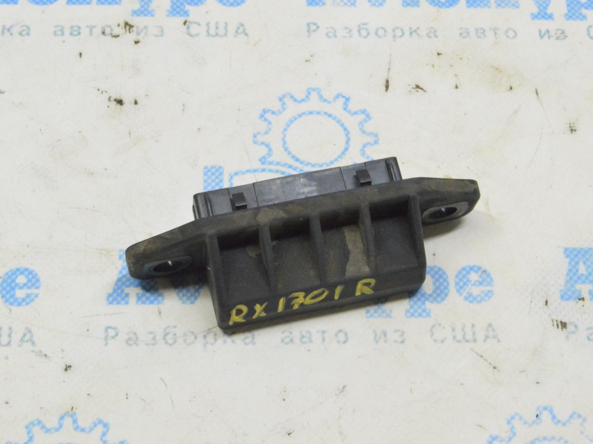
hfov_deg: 24.7
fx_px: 1353
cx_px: 308
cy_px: 222
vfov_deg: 18.6
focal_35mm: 79
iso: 6400
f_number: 20
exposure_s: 1/15
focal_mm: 48
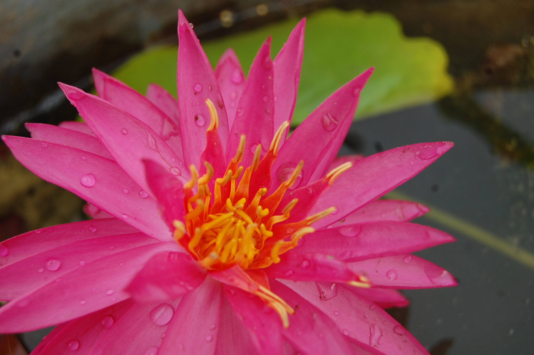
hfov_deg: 33.4
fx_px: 889
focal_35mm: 60
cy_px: 178
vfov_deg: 22.6
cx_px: 267
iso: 200
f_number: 7.1
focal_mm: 40
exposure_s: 1/200
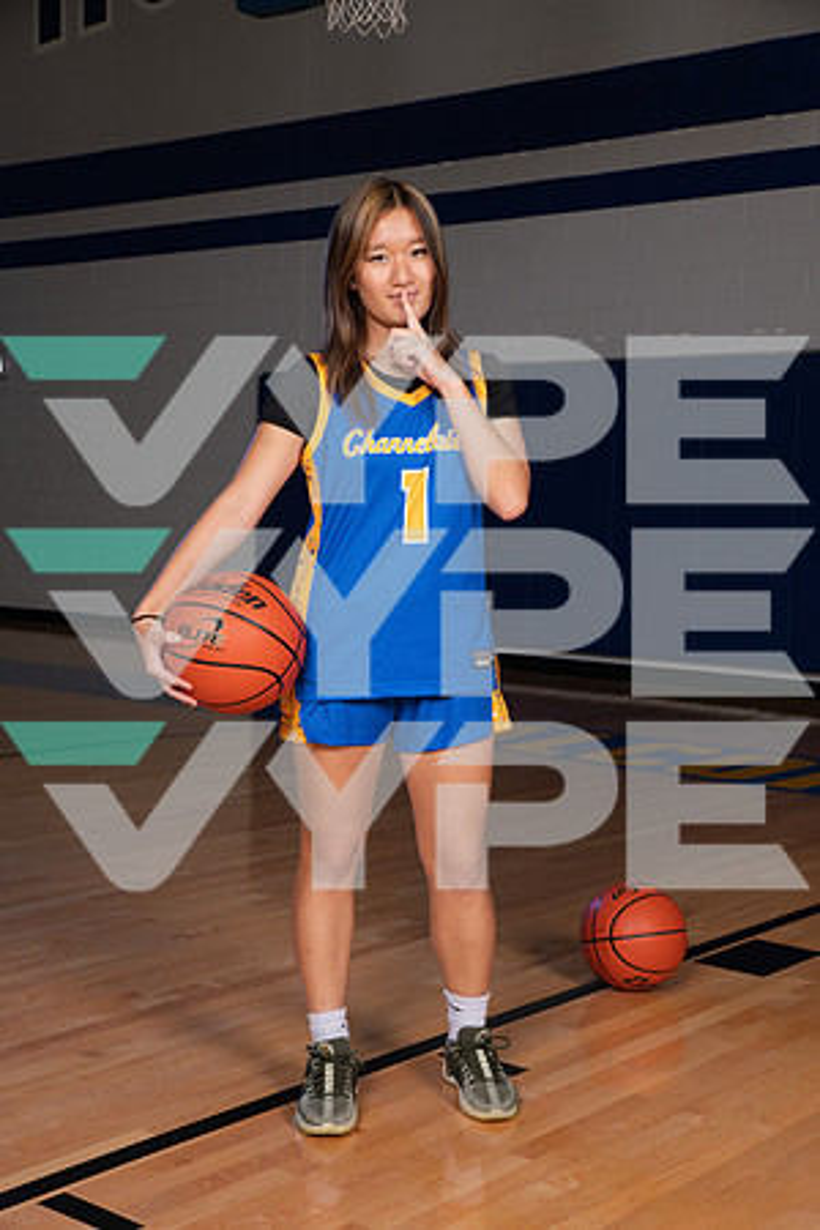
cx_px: 410
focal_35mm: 52
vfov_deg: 38.2
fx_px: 1777
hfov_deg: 26.0
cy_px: 615
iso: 500
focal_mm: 52
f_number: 7.1
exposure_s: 1/320
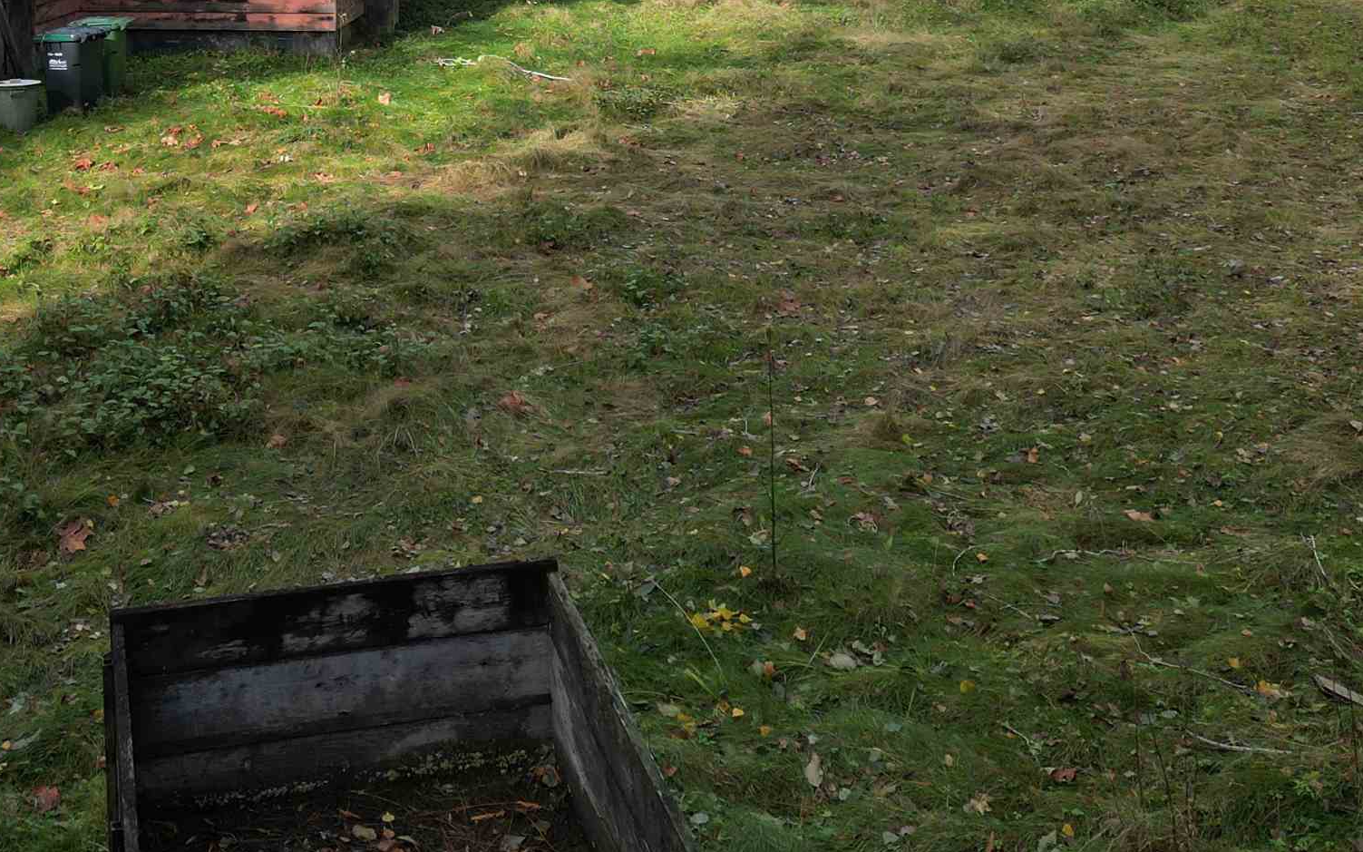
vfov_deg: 23.0
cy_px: -147
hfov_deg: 38.2
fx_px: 1931
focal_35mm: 52
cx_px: 409
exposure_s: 1/1000
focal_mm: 6.72
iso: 100
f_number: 1.7
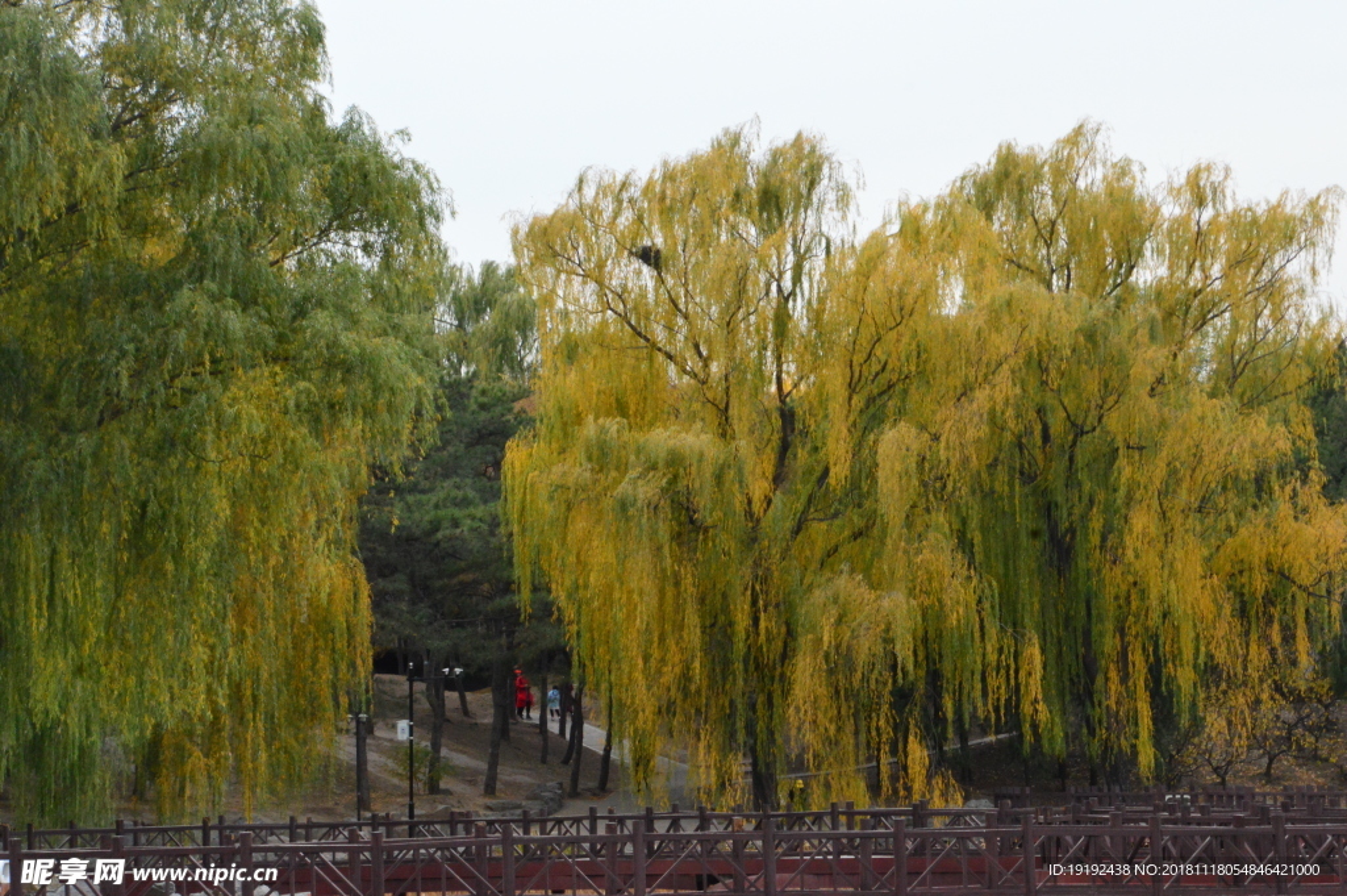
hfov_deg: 11.0
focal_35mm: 188
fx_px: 7010
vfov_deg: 7.3
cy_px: 448
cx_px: 674
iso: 2500
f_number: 22
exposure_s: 1/250
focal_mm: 125
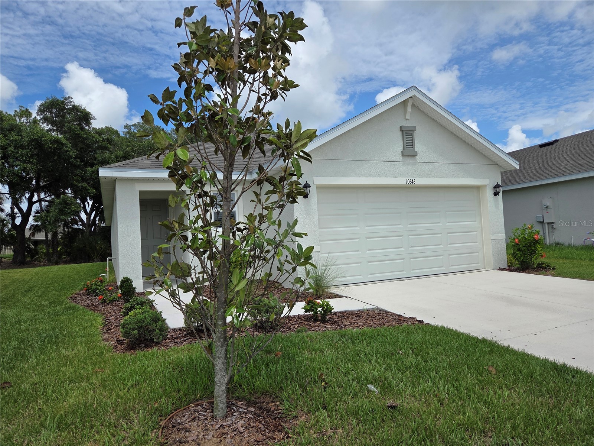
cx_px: 297
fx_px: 395
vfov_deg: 58.9
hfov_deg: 73.9
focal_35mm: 23
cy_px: 223
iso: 80
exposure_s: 1/6412
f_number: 1.8
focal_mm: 5.4
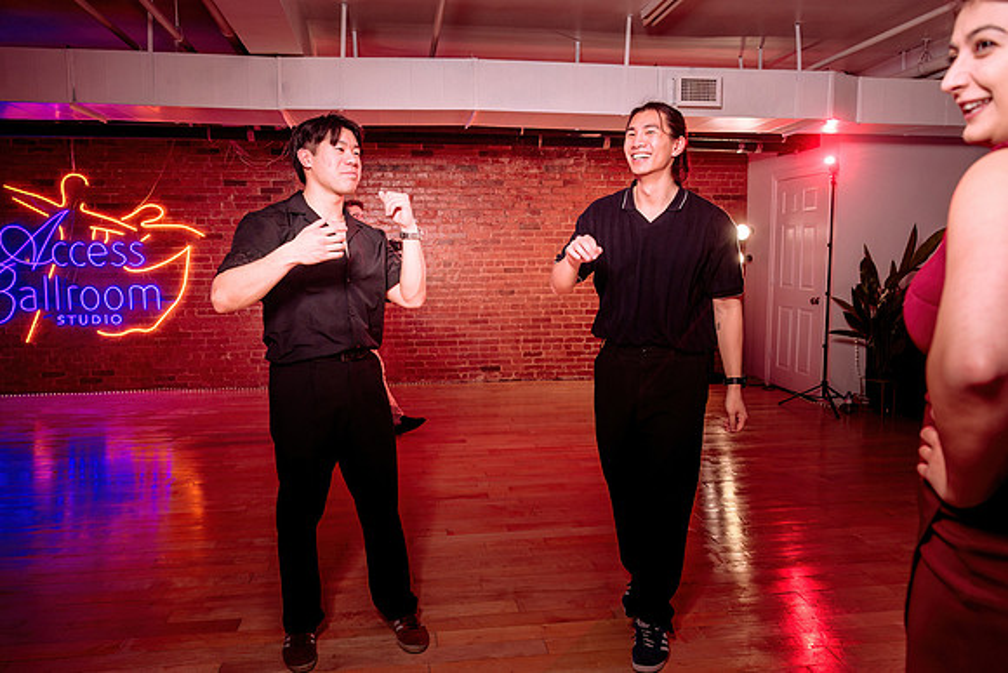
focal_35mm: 27
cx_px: 504
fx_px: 768
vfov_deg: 47.3
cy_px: 336
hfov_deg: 66.5
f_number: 4
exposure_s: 1/200
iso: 640
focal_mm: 26
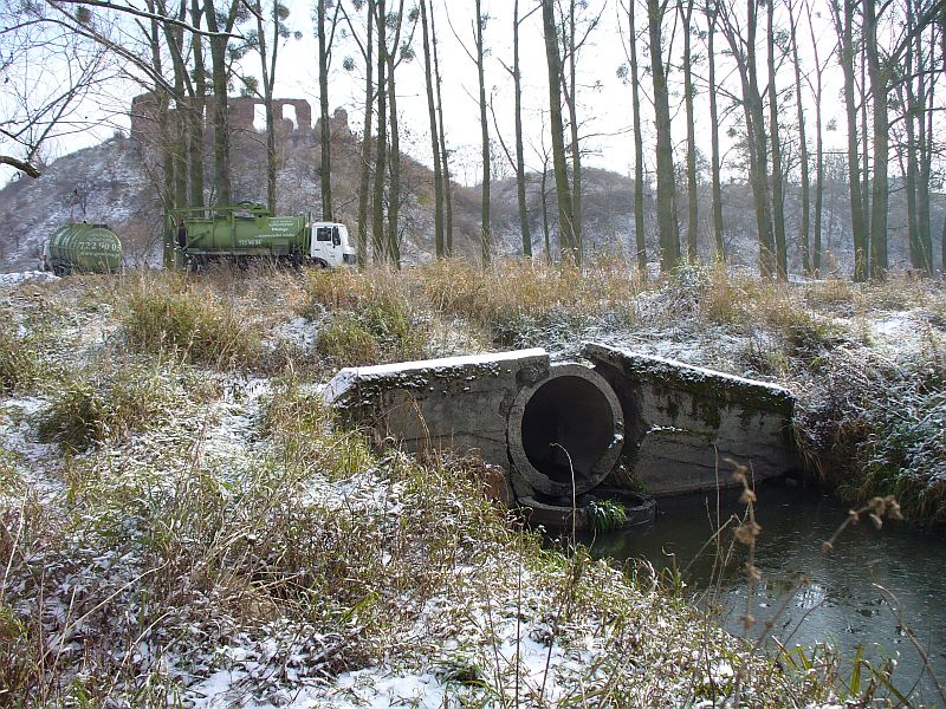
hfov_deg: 50.1
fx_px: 1011
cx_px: 473
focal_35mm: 37
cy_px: 354
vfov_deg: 38.7
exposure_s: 1/160
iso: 80
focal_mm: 6.1
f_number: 5.6
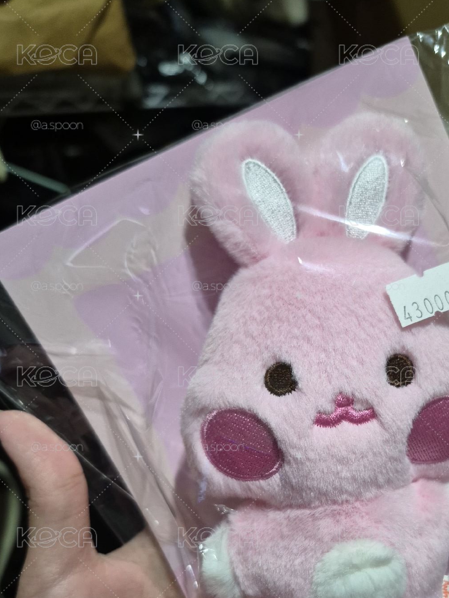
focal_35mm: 33
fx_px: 571
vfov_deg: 54.1
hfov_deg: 42.4
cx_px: 299
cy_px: 403
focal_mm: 5.4
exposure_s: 1/64
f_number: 1.8
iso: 640
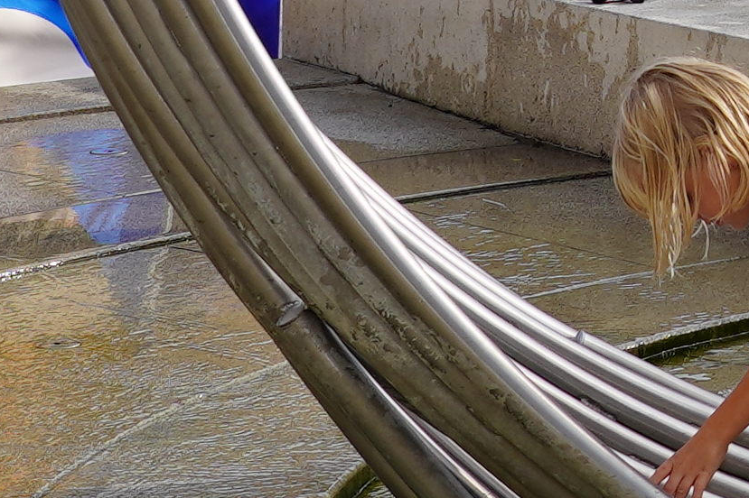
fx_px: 4367
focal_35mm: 210
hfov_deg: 9.4
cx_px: 1282
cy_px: -621
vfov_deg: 6.3
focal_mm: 29
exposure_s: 1/320
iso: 100
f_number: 6.3
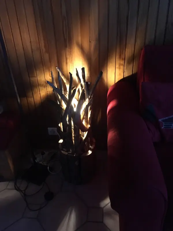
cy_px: 116
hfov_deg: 48.2
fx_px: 193
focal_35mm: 29
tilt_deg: -29.0
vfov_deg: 61.7
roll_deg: +3.2
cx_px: 86
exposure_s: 1/17
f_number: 2.2
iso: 320
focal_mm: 4.15
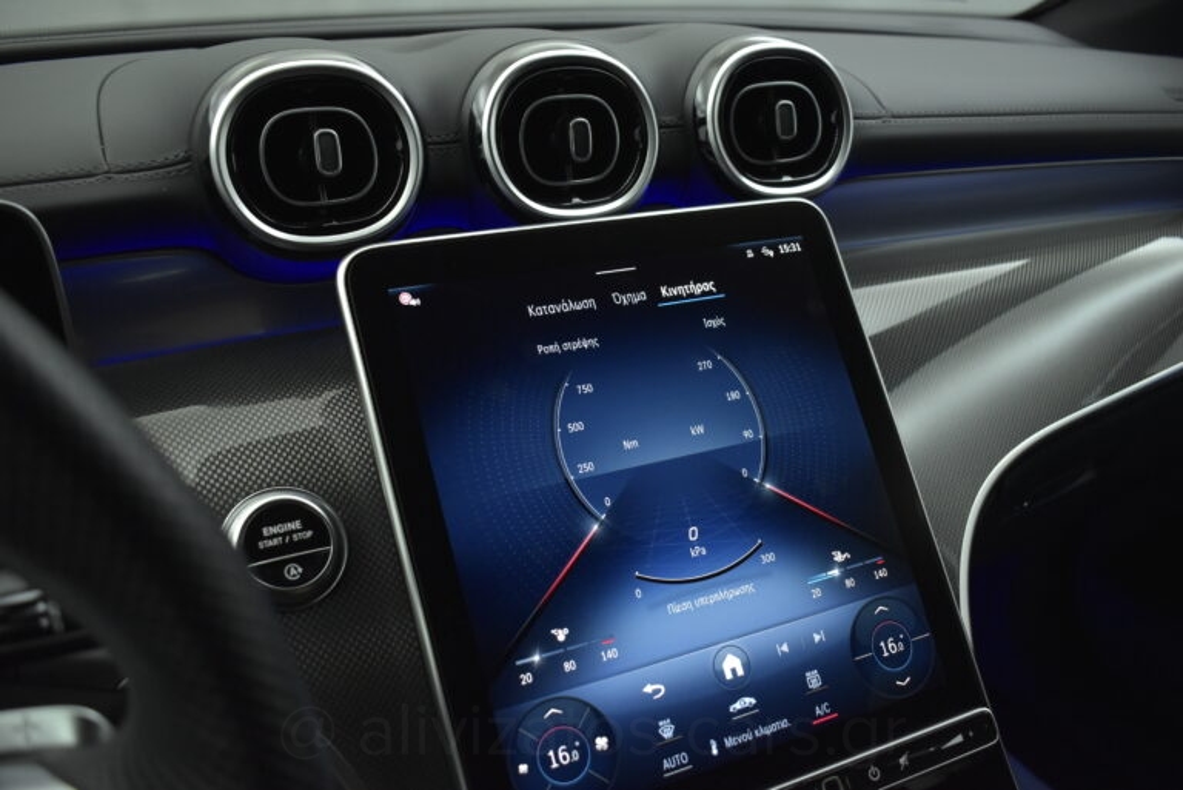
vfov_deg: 40.0
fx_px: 1085
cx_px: 592
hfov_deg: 57.2
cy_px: 395
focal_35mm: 33
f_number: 3.8
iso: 1600
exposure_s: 1/100
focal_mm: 22
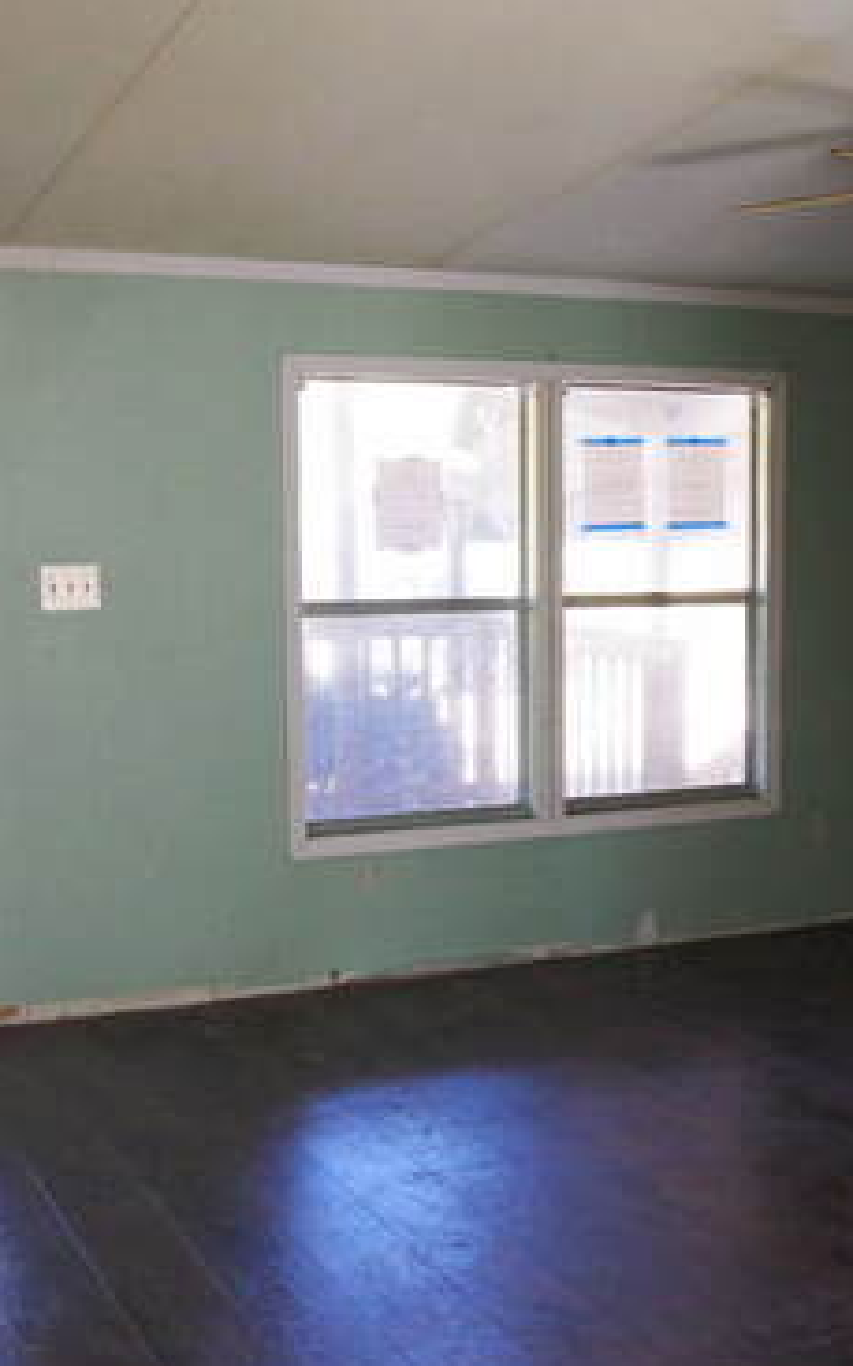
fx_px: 1787
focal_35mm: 48
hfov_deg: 26.2
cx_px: 711
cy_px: 720
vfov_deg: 41.8
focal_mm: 18
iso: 3200
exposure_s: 1/100
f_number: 8
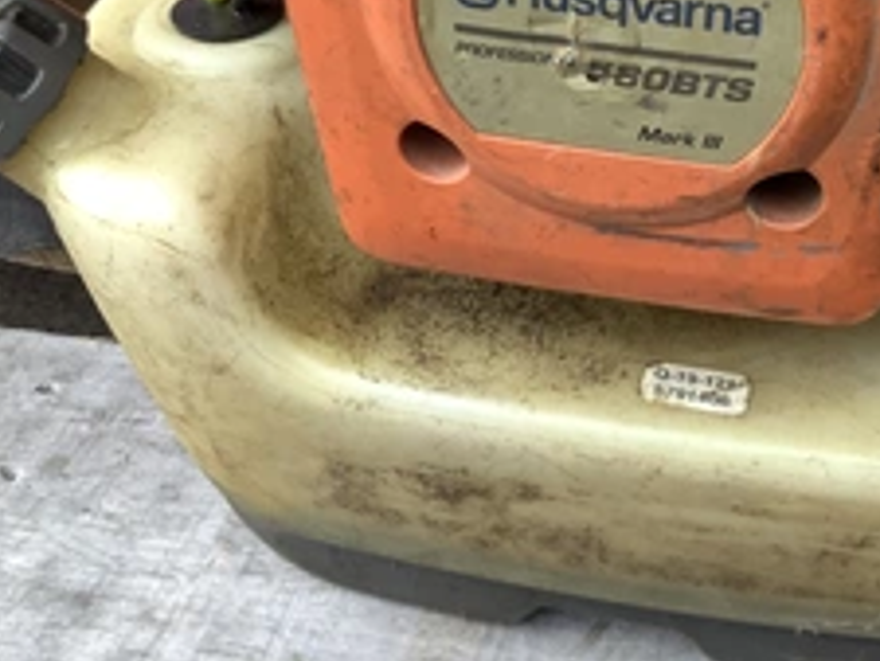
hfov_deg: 34.3
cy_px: 125
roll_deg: -2.7
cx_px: 638
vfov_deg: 26.1
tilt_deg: -33.3
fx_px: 1399
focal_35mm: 55
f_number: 2.4
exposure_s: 1/120
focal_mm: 3.3
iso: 25
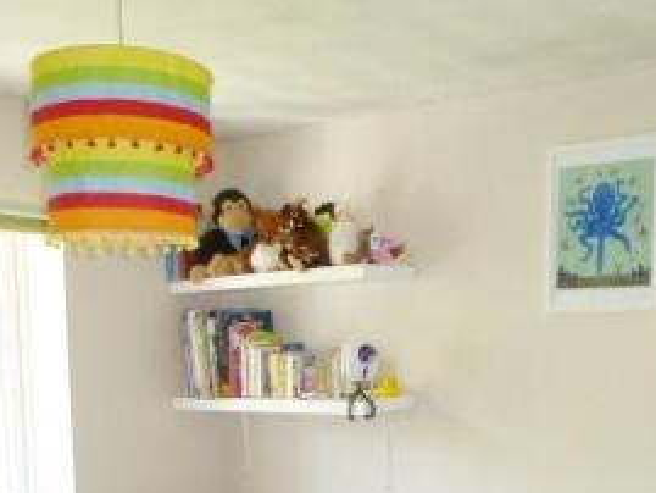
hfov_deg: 36.7
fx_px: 986
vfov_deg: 26.1
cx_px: 379
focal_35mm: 52
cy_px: 531
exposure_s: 1/60
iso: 500
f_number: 3.3
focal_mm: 4.3
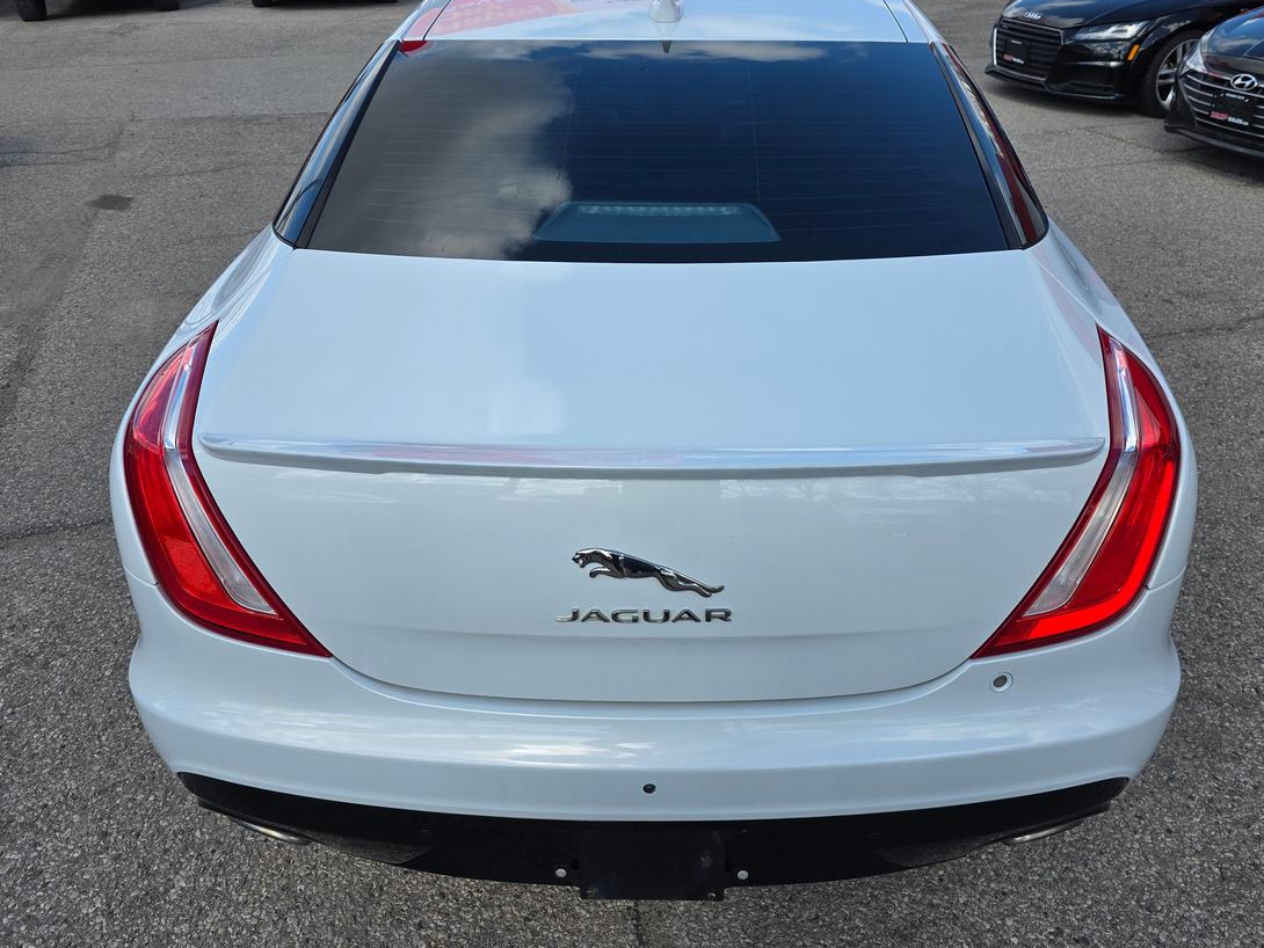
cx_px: 687
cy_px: 452
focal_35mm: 27
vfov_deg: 51.4
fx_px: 986
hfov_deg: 65.2
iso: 80
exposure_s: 1/3151
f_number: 1.7
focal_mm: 6.3
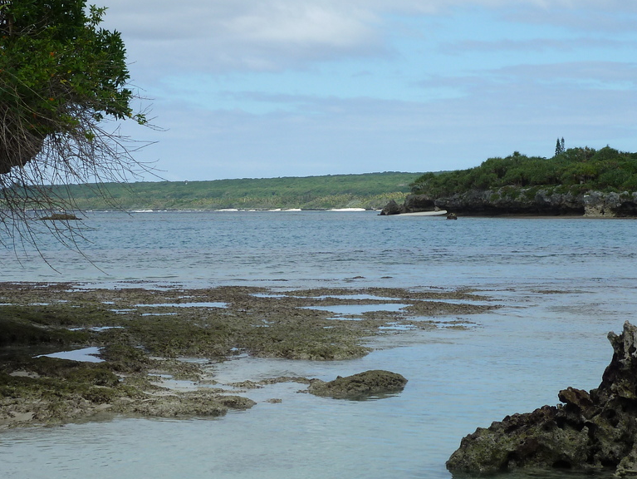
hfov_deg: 22.7
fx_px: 1583
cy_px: 252
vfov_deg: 17.2
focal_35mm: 86
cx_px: 291
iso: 80
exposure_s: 1/500
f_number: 5
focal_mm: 9.1
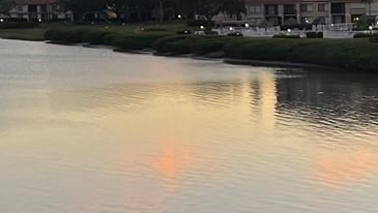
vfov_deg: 9.8
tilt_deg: -8.6
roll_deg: +1.9
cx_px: 348
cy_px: 187
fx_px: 1244
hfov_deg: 17.0
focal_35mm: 124
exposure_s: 1/121
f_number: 1.5
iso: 64
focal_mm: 5.7
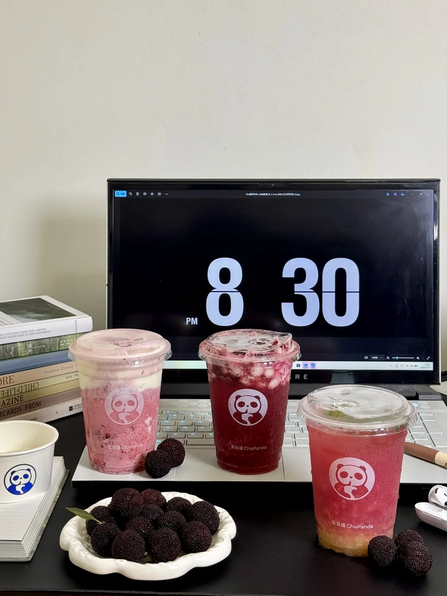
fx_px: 826
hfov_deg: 30.3
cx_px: 224
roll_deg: +2.6
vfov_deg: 39.7
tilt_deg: -10.0
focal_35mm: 48
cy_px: 298
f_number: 1.78
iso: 80
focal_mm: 6.76
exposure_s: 1/100
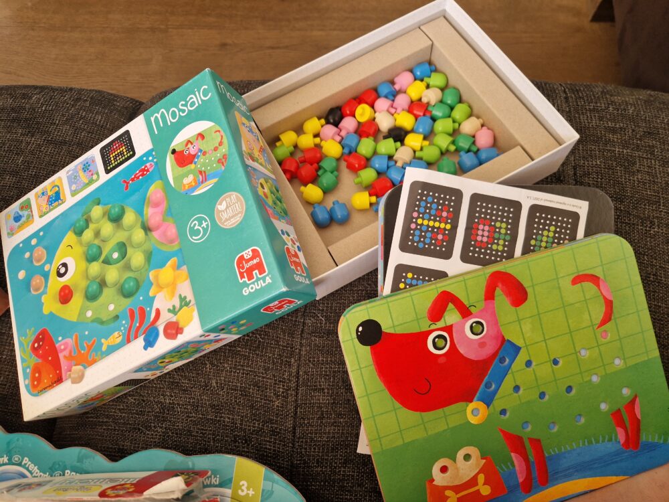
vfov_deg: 58.9
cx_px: 334
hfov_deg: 73.9
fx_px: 445
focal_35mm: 23
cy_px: 251
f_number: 1.8
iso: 50
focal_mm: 5.4
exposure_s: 1/225
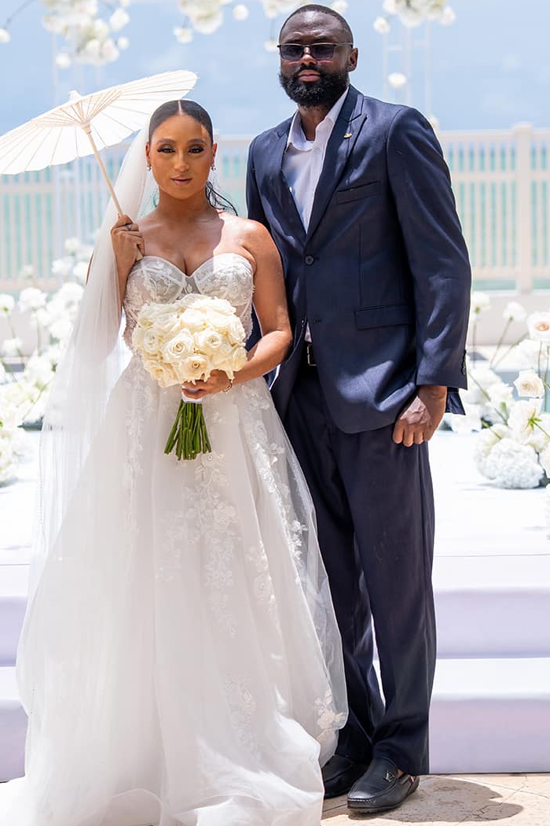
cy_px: 319
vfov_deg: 18.6
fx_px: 2521
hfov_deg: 12.5
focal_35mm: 110
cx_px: 262
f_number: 2.8
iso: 50
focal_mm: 70
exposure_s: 1/1250
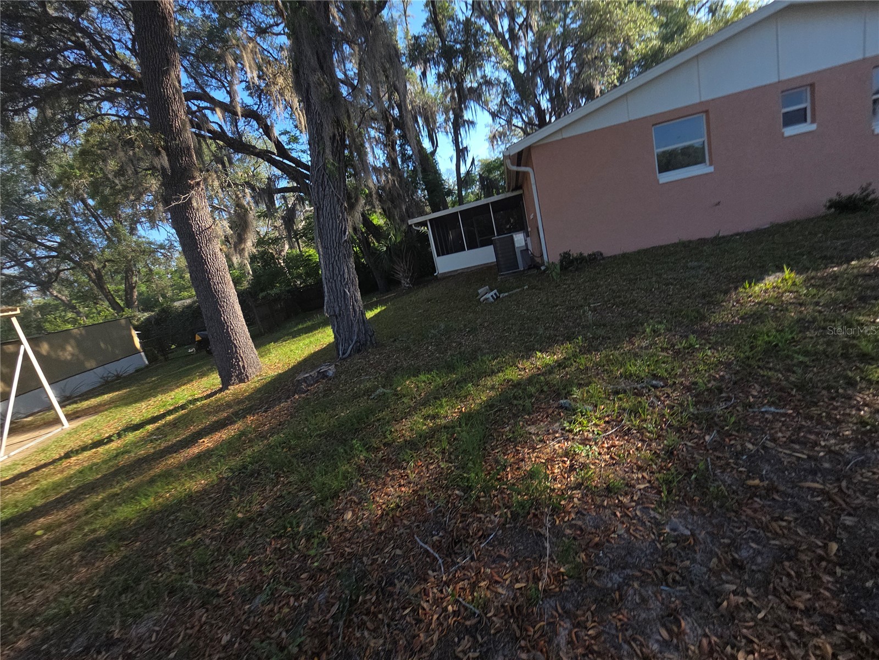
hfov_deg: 106.2
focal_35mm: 13
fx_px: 330
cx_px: 440
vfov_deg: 89.9
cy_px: 330
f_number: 2.2
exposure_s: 1/624
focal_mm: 2.2
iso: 50
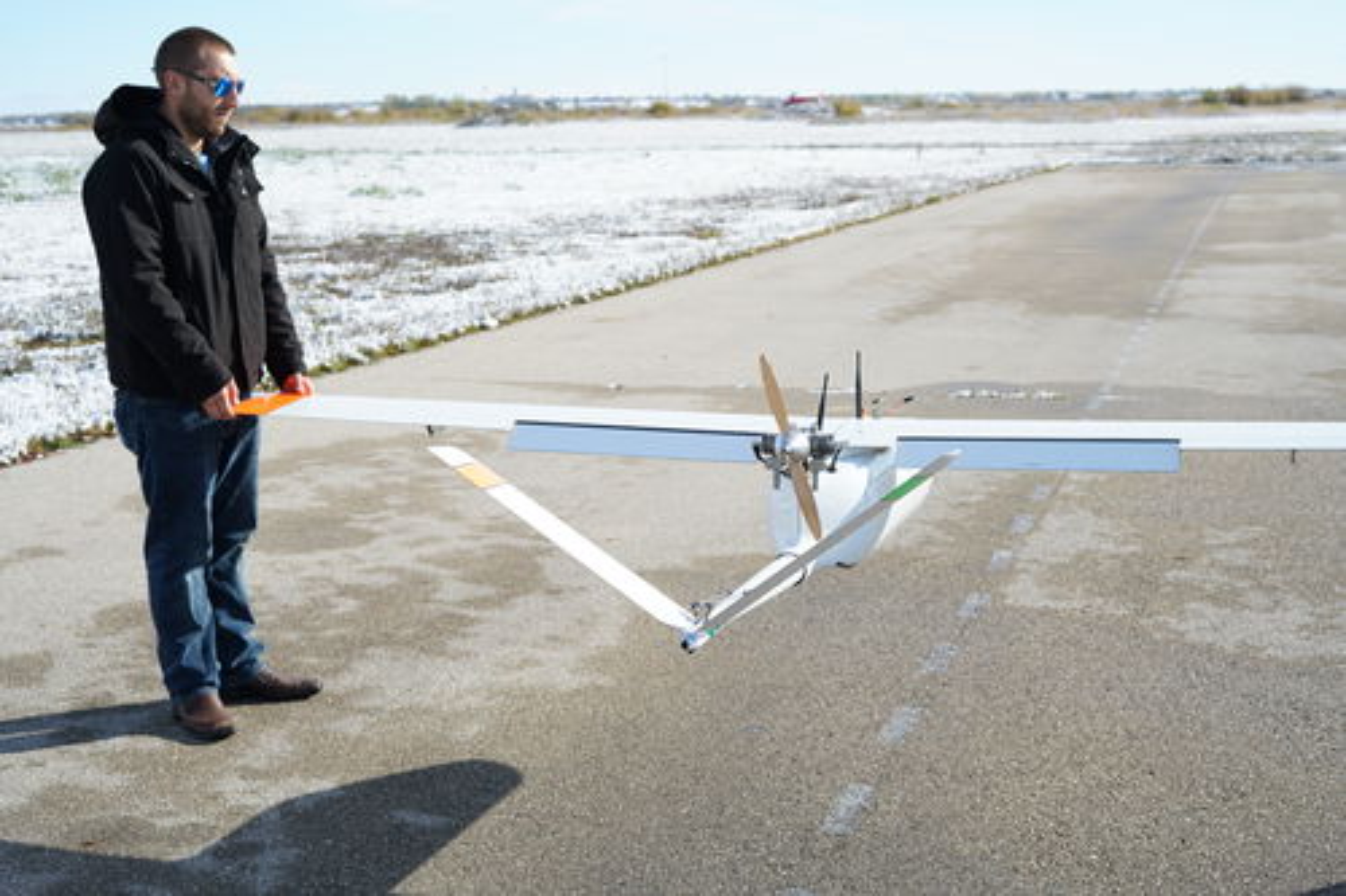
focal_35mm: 50
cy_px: 448
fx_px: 1869
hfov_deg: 39.6
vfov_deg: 27.0
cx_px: 673
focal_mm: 50
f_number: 6.3
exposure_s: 1/250
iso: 100
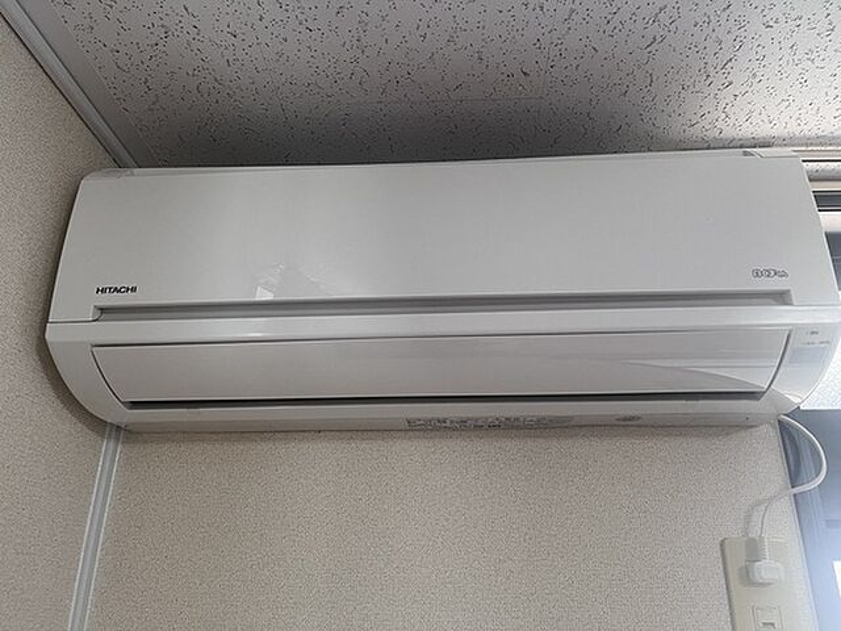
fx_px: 632
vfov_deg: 53.1
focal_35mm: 26
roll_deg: -0.4
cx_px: 420
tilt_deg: +23.1
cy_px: 316
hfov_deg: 67.3
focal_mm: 5.1
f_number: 1.6
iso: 80
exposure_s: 1/60
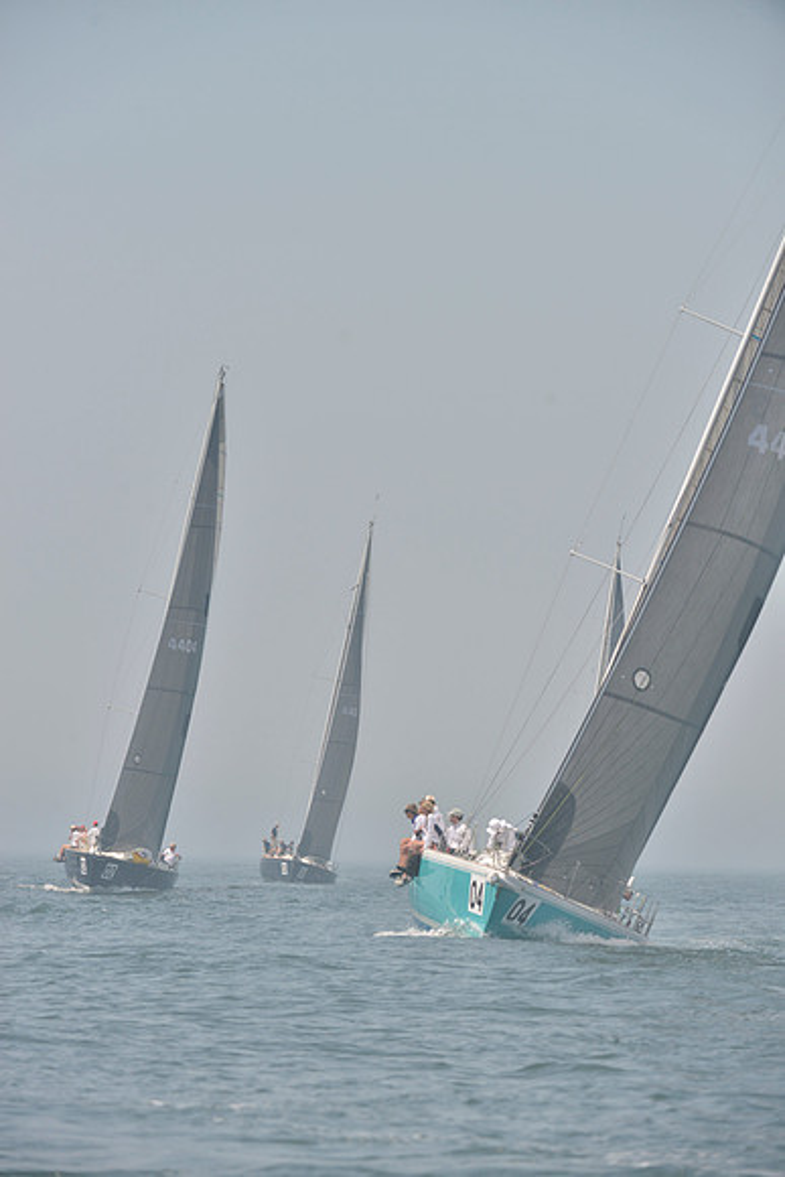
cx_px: 392
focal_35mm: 200
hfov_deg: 6.9
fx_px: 6537
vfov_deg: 10.3
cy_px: 588
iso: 280
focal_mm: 200
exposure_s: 1/1000
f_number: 8
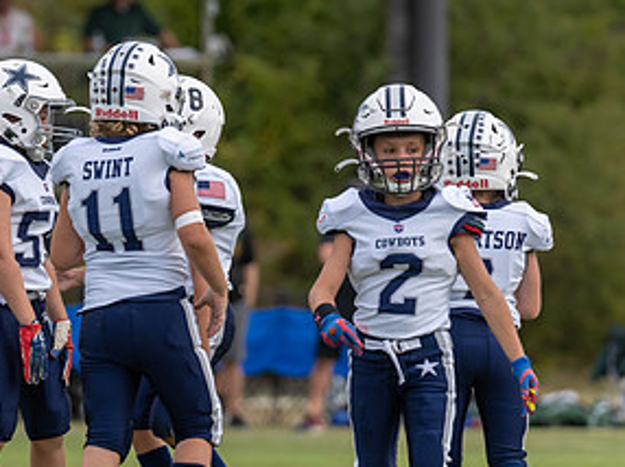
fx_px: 8118
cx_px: 5
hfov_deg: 4.4
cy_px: 275
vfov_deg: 3.3
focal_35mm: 450
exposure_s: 1/1250
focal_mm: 200
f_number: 3.5
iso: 200
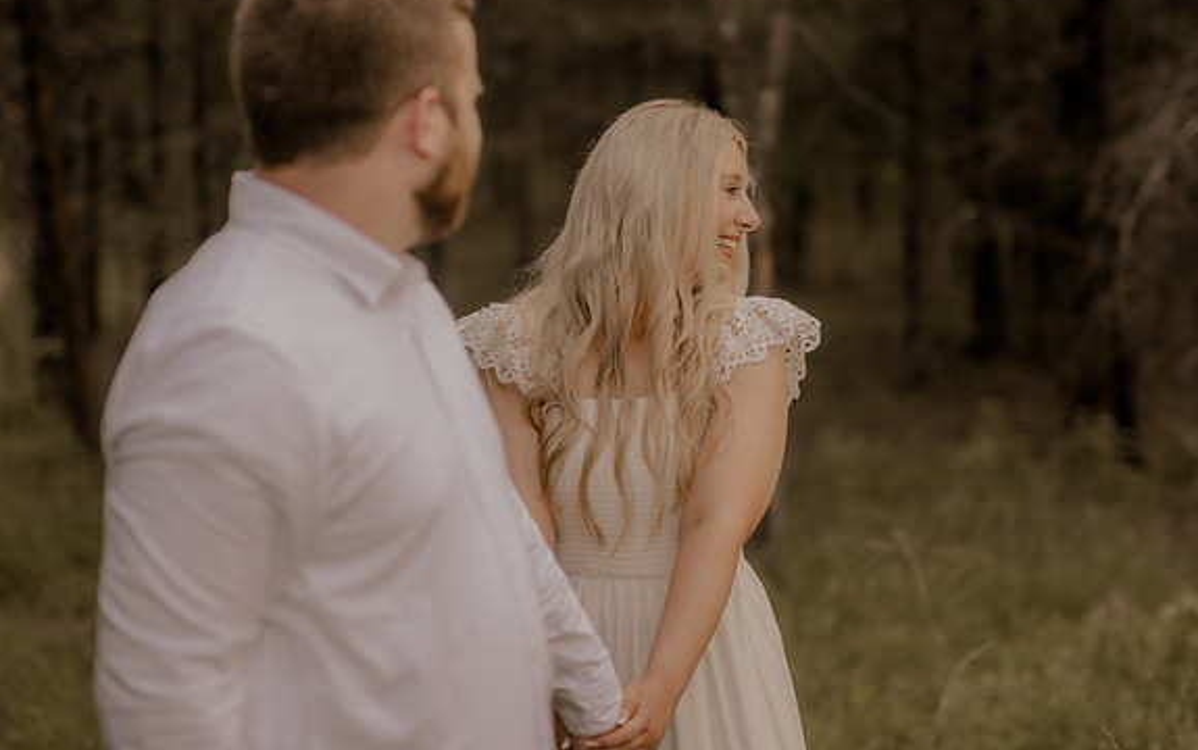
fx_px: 2515
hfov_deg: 26.8
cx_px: 602
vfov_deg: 17.0
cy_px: 354
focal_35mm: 77
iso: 200
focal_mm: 50
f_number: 2.2
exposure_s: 1/320
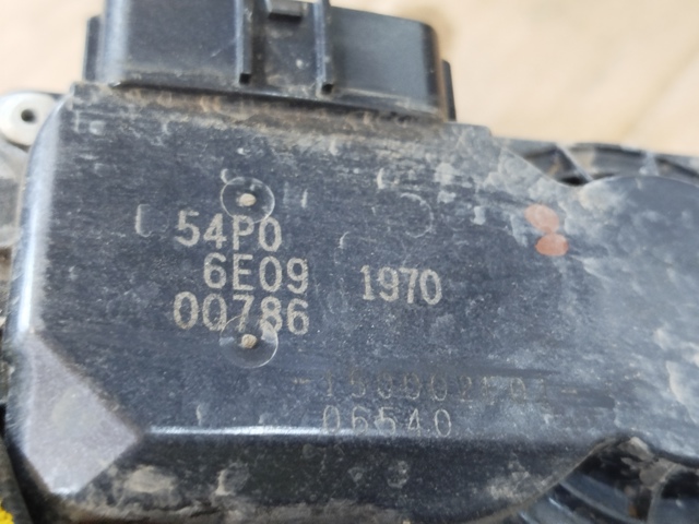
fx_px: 969
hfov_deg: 39.7
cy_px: 262
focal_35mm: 48
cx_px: 350
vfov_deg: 30.3
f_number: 1.7
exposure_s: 1/17
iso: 400
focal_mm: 5.31
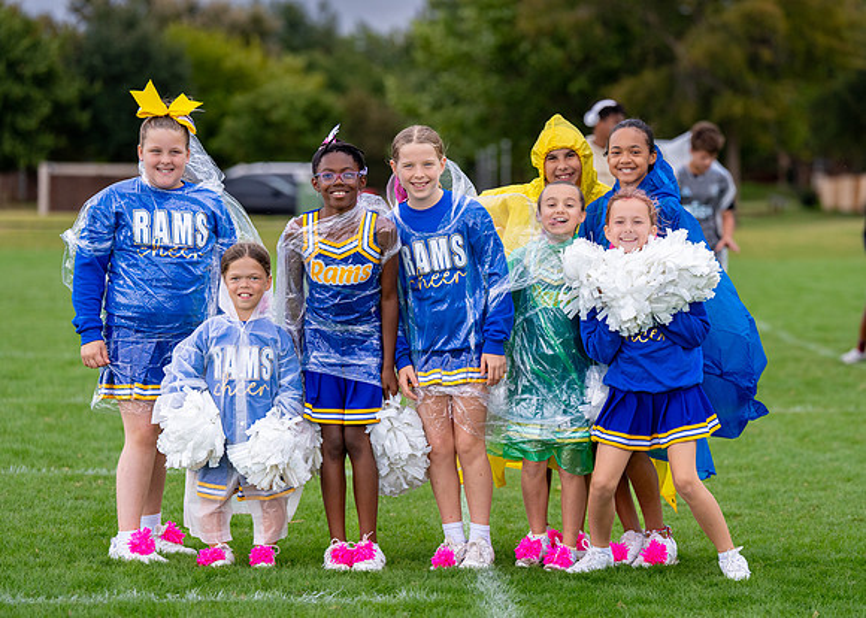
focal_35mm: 149
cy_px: 328
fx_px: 3663
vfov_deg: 9.6
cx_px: 470
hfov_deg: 13.5
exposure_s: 1/1250
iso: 500
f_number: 2.8
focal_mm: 127
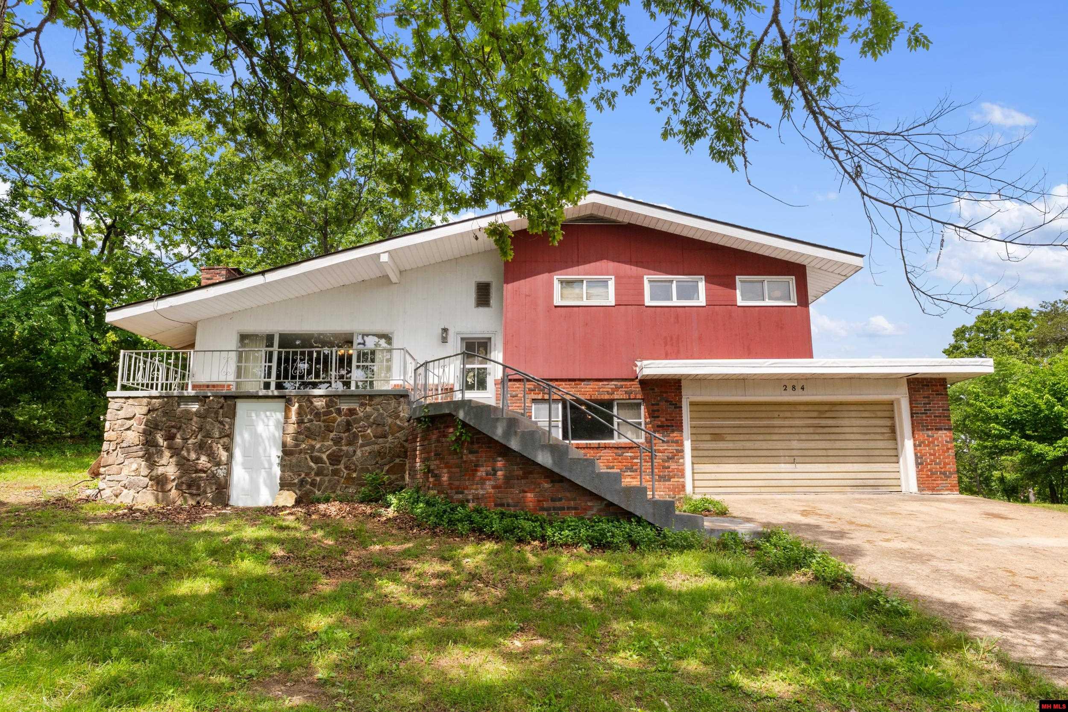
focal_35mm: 19
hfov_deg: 85.9
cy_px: 356
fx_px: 574
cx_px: 534
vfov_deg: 63.6
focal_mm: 12.9
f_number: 9
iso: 200
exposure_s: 1/80
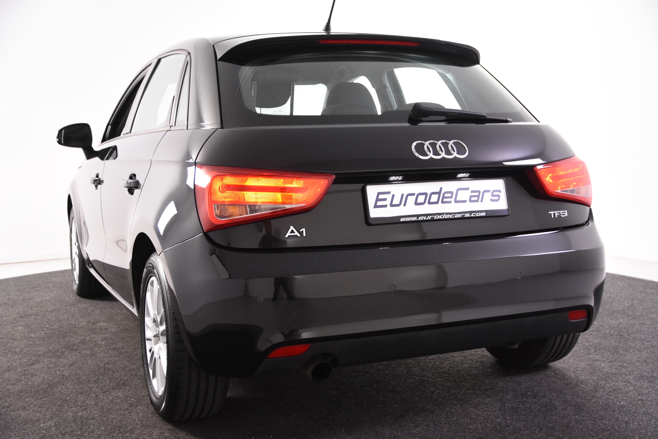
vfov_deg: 28.9
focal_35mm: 46
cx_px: 329
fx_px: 850
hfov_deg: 42.3
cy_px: 220
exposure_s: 1/60
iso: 1600
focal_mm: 31
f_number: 4
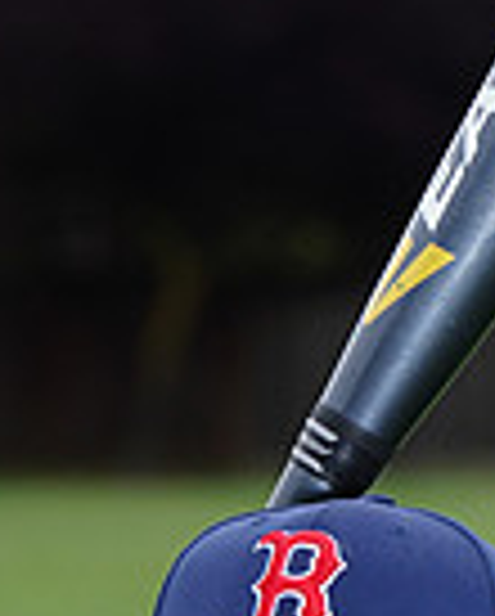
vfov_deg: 2.9
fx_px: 11950
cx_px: 353
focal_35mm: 654
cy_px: 895
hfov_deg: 2.4
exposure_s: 1/250
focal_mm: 165
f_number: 8
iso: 200
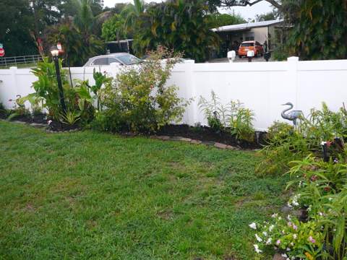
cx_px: 174
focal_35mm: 35
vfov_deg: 40.7
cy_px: 130
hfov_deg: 52.6
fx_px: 351
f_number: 2.8
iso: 100
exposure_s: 1/30
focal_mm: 5.2
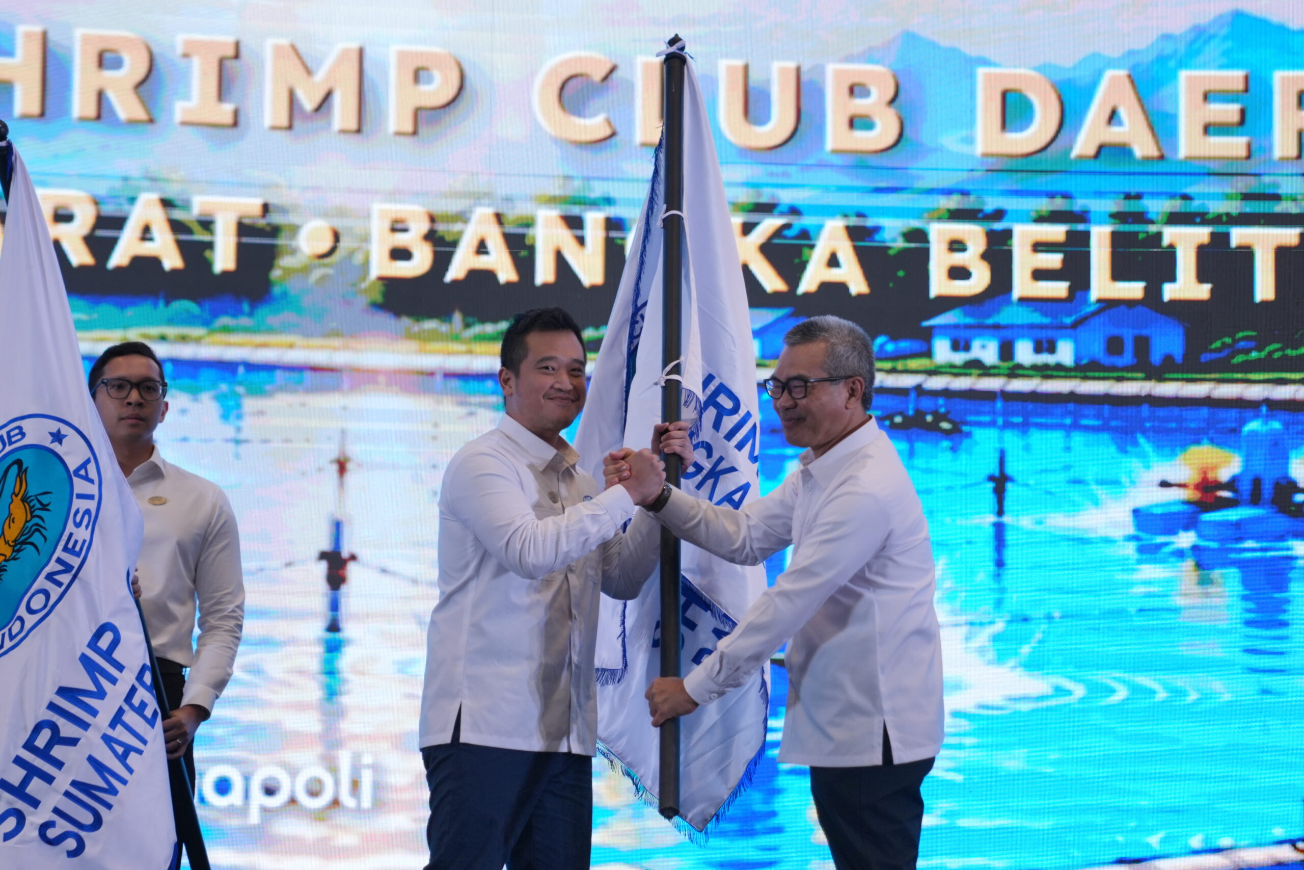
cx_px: 652
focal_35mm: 105
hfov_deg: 19.5
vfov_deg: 13.0
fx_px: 3803
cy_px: 435
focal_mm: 70
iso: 800
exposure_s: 1/320
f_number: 2.8
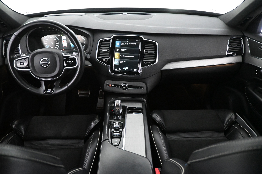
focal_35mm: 24
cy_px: 87
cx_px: 131
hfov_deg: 73.7
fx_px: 175
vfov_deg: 53.1
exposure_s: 1/60
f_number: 3.5
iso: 9000
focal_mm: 16
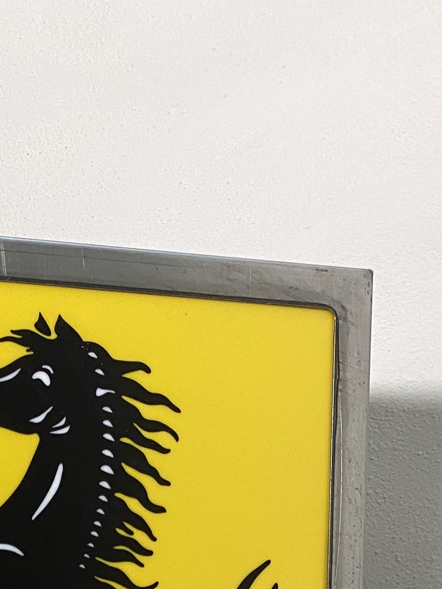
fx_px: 1293
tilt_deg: -0.4
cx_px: -141
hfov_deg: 18.0
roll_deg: -1.3
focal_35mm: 76
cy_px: 812
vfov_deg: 22.3
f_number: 1.8
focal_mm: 4.25
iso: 80
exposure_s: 1/50
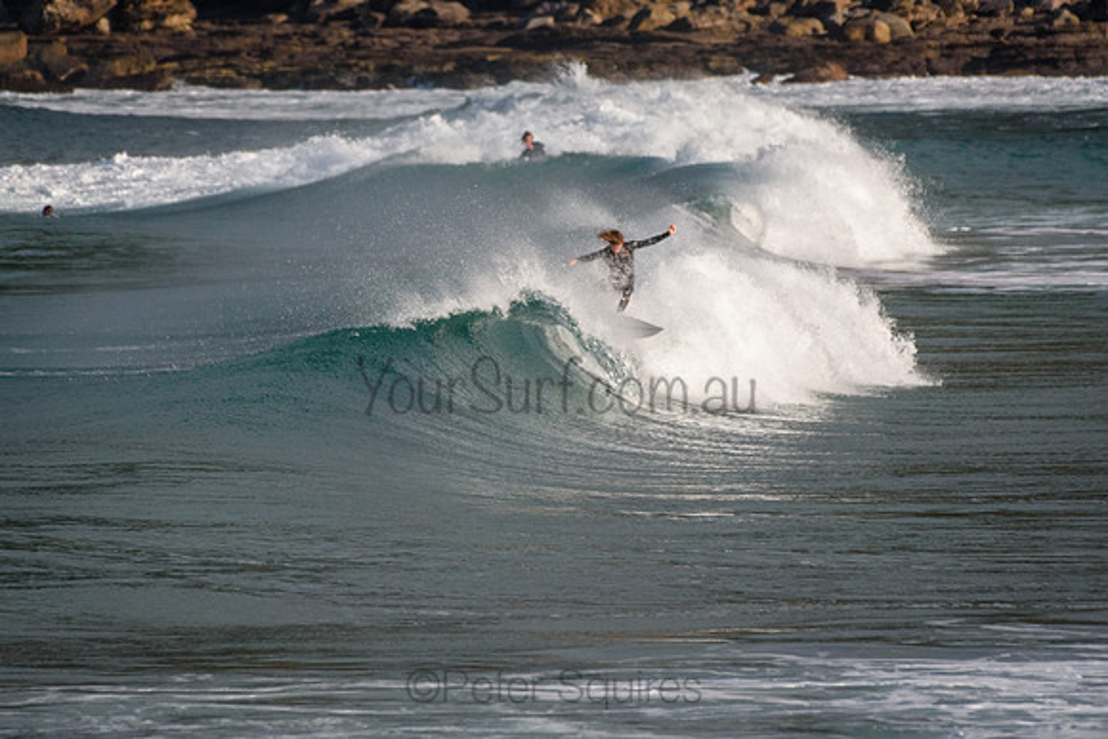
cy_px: 370
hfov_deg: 2.7
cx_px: 554
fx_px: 23088
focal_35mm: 750
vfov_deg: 1.8
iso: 1100
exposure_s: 1/2000
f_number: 5.6
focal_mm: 500
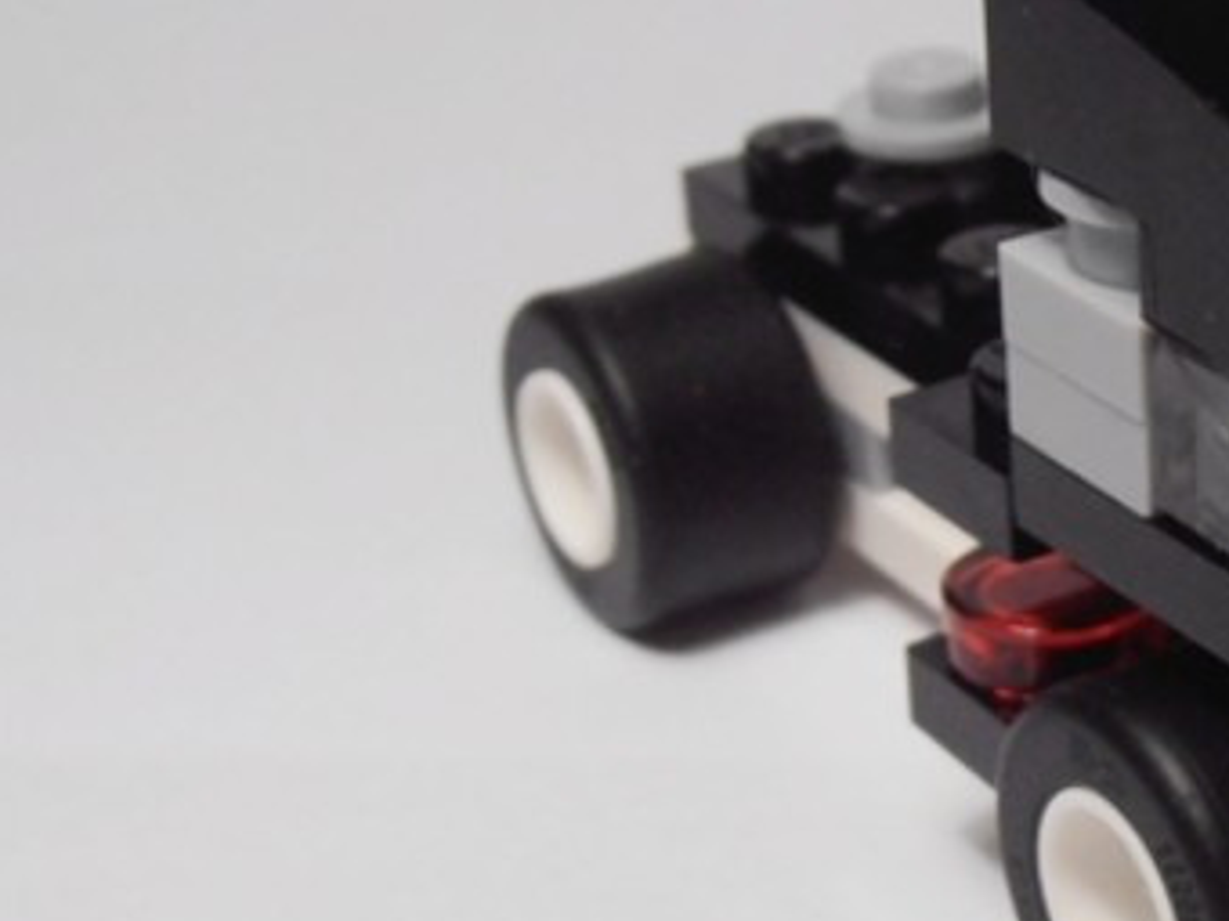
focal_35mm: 98
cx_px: 1319
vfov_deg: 15.1
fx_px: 3479
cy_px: 576
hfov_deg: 19.3
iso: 80
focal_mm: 6.61
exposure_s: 1/60
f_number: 3.9
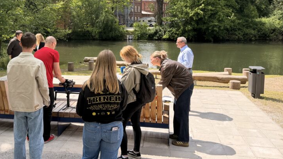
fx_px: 278
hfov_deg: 53.5
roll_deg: -0.2
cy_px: 47
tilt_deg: -4.9
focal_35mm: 37
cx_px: 109
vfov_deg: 31.6
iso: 100
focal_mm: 6.76
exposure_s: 1/3145
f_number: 1.78
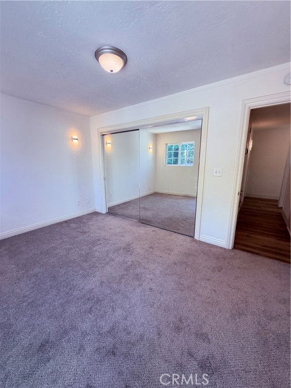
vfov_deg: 102.1
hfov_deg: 85.7
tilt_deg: -8.7
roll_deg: -0.7
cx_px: 146
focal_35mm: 14
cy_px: 194
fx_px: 157
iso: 160
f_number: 2.2
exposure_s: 1/120
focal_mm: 2.22
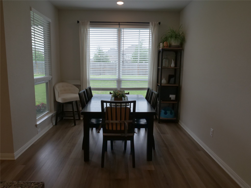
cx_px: 126
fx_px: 174
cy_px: 94
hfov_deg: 71.6
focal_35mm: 24
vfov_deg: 56.8
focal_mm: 12
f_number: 8
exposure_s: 1/200
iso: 1250
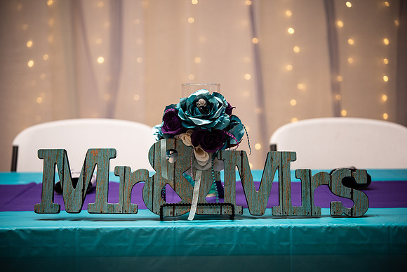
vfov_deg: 22.6
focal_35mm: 60
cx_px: 204
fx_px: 678
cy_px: 136
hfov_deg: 33.4
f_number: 4
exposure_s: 1/125
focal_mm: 60
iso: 250
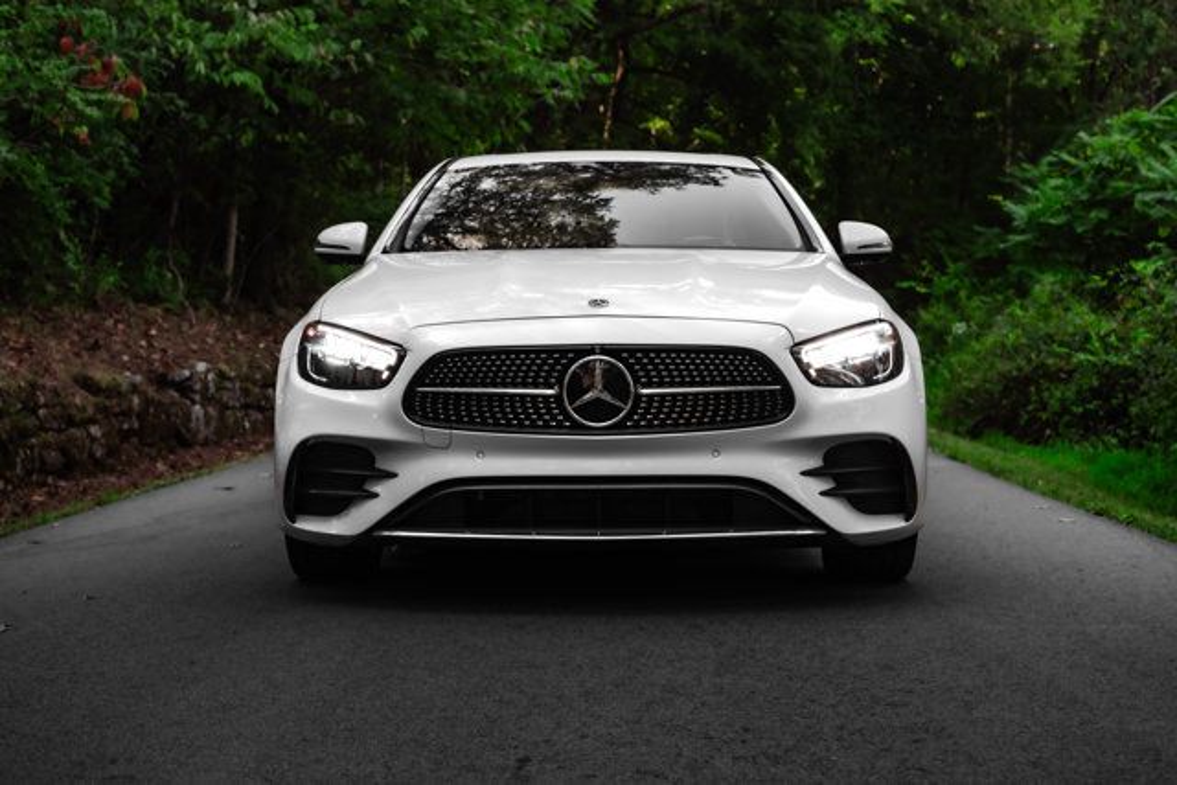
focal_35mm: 56
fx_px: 1846
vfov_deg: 24.0
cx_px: 588
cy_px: 392
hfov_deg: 35.4
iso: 500
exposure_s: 1/320
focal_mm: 56
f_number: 5.6
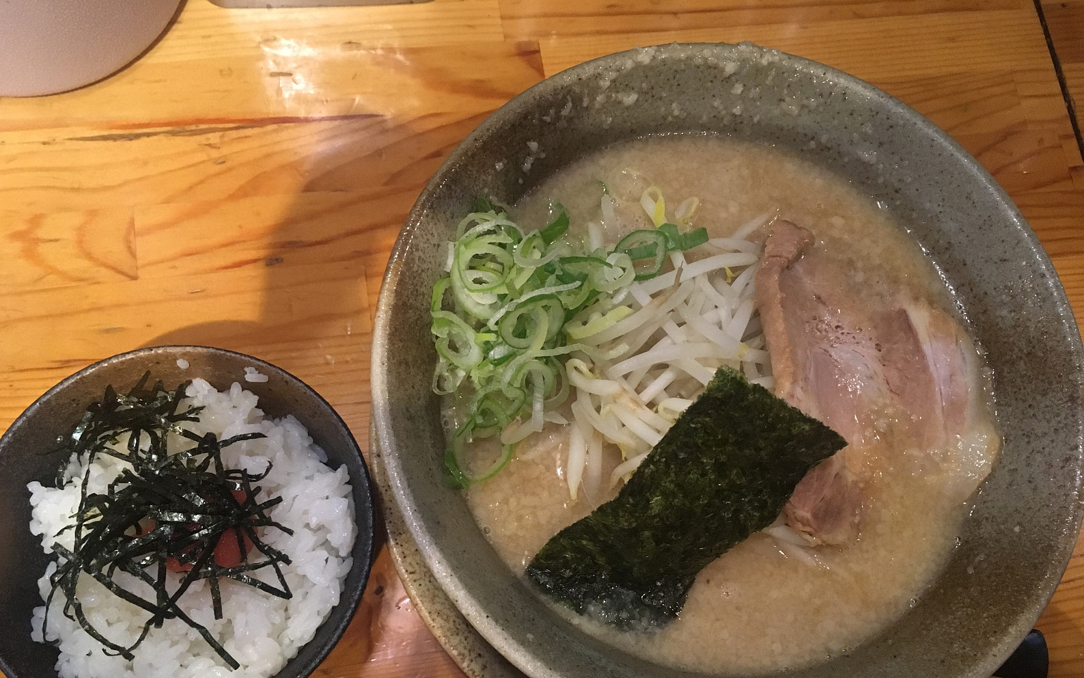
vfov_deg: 40.4
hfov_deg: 61.2
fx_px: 916
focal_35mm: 31
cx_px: 541
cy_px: 405
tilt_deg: -74.9
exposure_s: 1/25
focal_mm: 4.15
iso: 200
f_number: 2.2
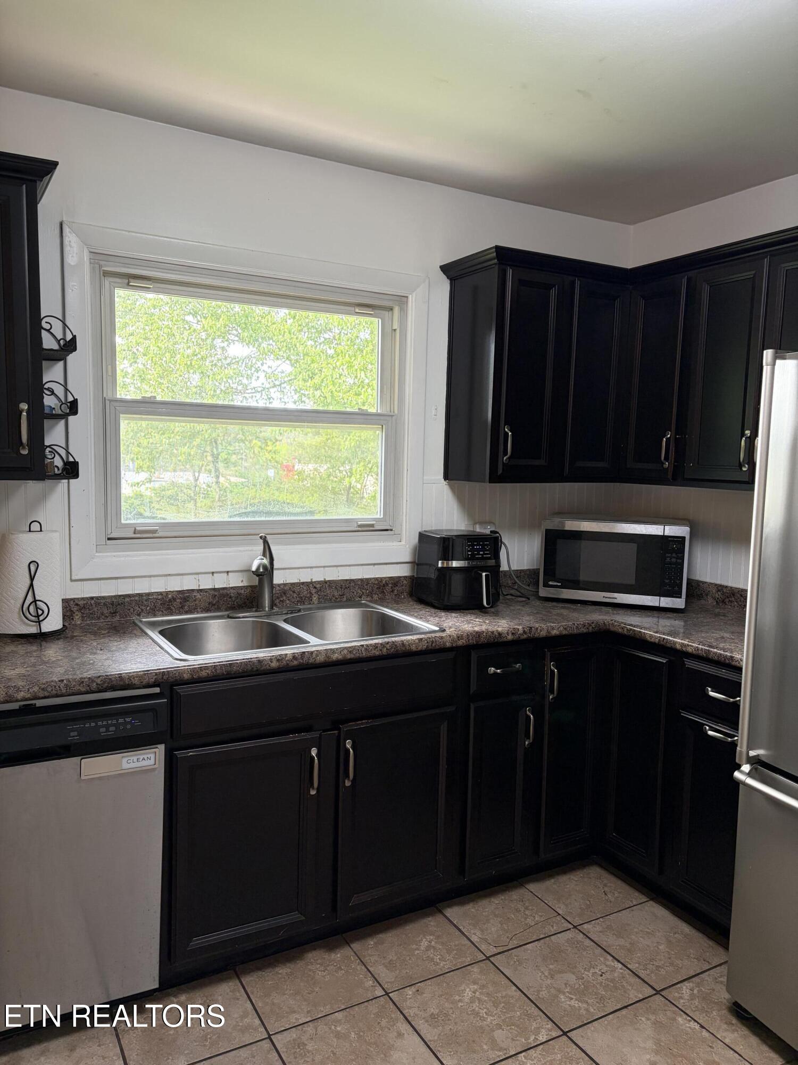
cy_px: 532
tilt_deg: -4.7
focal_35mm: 26
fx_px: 799
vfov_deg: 67.3
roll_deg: -0.4
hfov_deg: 53.1
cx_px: 399
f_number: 1.6
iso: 160
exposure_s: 1/120
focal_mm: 5.96
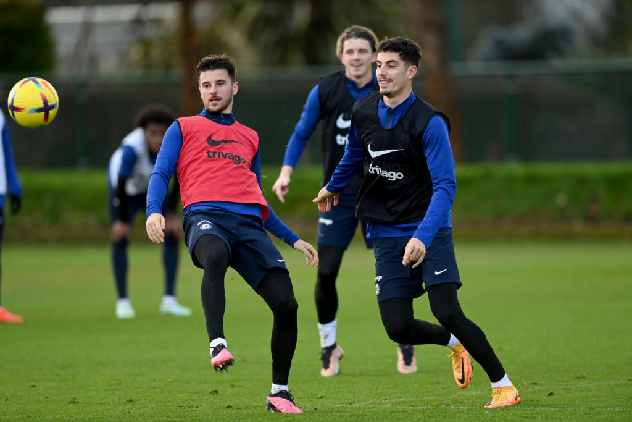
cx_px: 316
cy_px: 211
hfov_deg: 5.2
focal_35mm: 400
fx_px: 7023
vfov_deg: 3.4
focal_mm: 400
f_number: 3.2
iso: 640
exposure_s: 1/1600
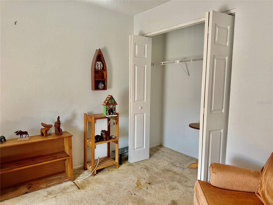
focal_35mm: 24
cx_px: 136
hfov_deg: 71.6
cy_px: 102
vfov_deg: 56.8
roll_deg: -1.6
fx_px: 189
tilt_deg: -3.1
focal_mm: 6.86
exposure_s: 1/121
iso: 125
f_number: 1.78
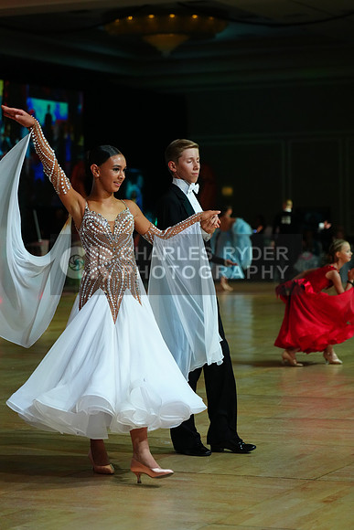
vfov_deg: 19.5
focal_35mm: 105
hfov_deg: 13.0
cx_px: 177
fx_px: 1548
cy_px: 265
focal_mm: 105
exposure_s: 1/500
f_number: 4
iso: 3200
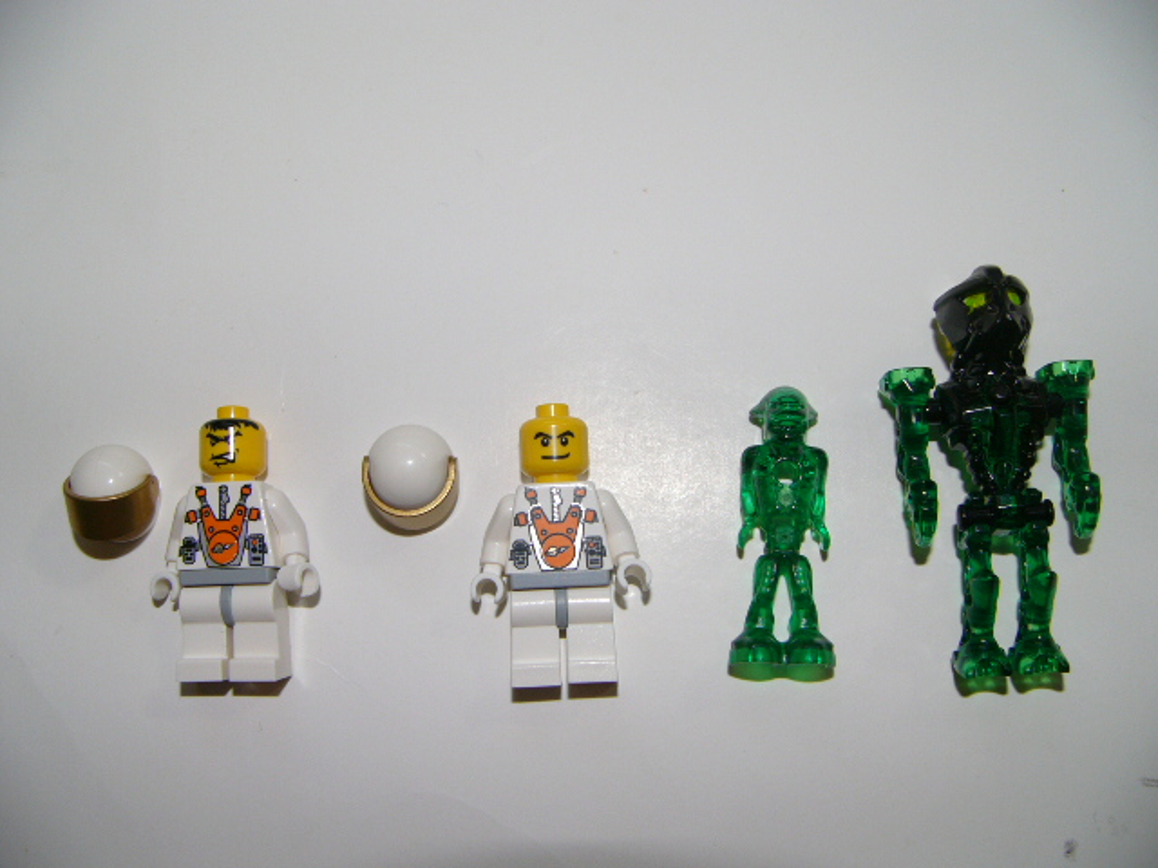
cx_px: 579
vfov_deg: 39.7
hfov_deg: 51.4
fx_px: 1204
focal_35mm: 36
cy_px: 434
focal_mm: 6
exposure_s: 1/60
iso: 50
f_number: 2.8
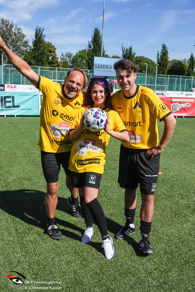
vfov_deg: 51.9
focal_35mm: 37
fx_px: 300
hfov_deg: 36.0
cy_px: 146
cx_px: 98
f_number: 4.5
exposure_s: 1/80000
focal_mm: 25
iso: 5000
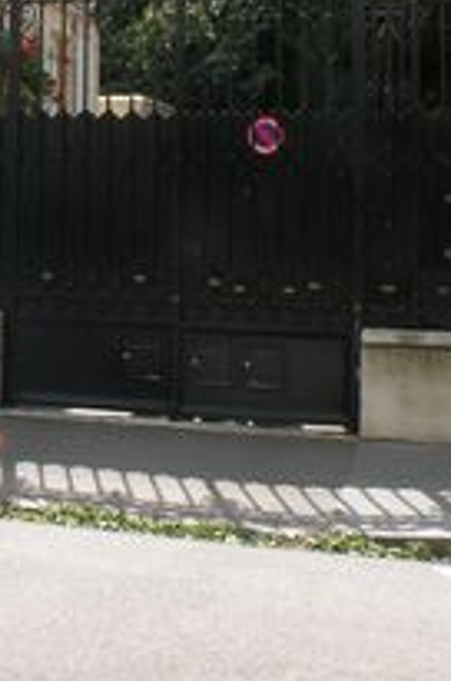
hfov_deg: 18.8
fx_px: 1320
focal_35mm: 70
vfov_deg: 27.8
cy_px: 68
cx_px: -10
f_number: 5.6
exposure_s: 1/207
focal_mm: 4.7
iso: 64
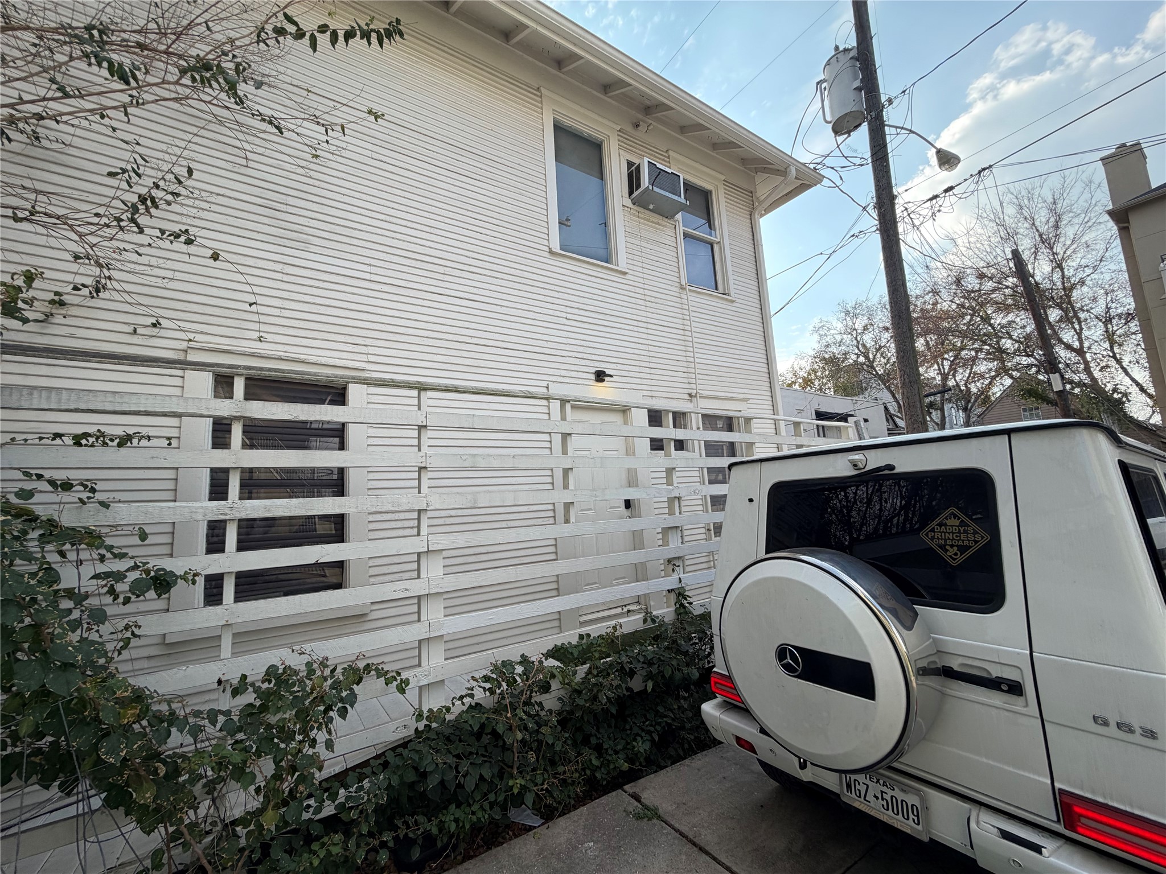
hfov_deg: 102.1
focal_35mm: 14
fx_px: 472
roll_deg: +4.6
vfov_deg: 85.7
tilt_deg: +7.4
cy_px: 437
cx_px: 583
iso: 40
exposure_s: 1/602
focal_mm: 2.22
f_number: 2.2
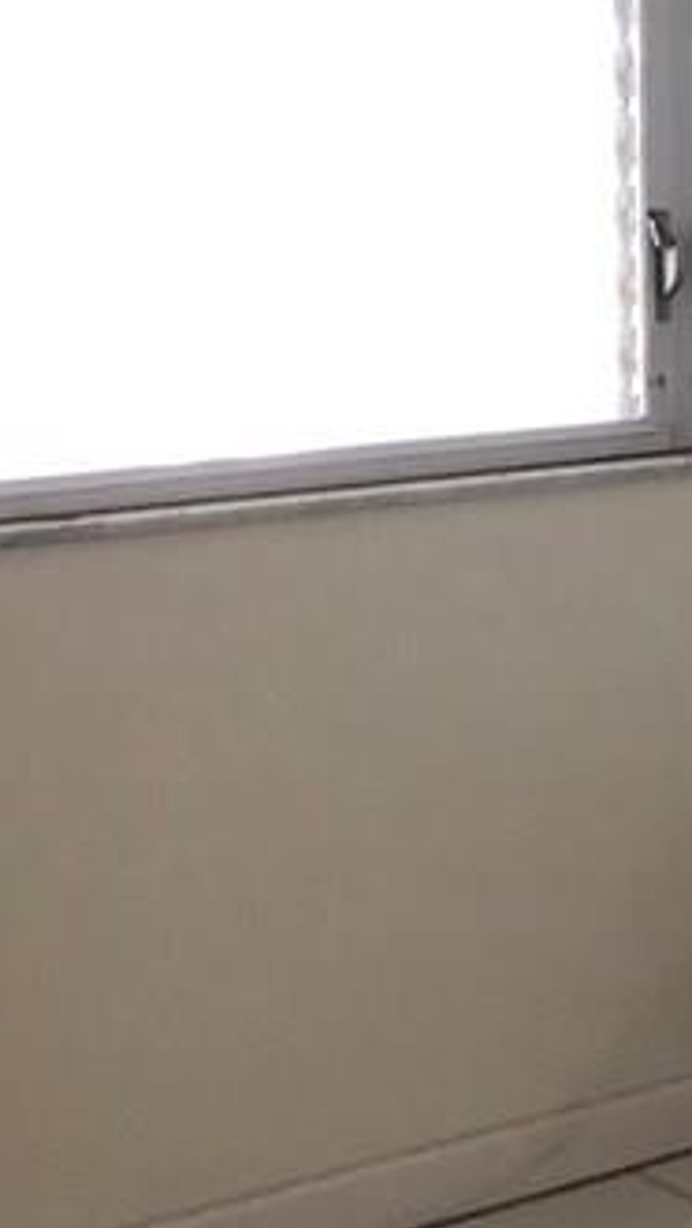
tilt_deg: -4.0
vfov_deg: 21.5
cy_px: 246
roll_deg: +0.1
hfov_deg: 10.6
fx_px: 3192
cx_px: 1667
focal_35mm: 98
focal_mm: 3.99
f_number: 1.8
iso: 50
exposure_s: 1/15
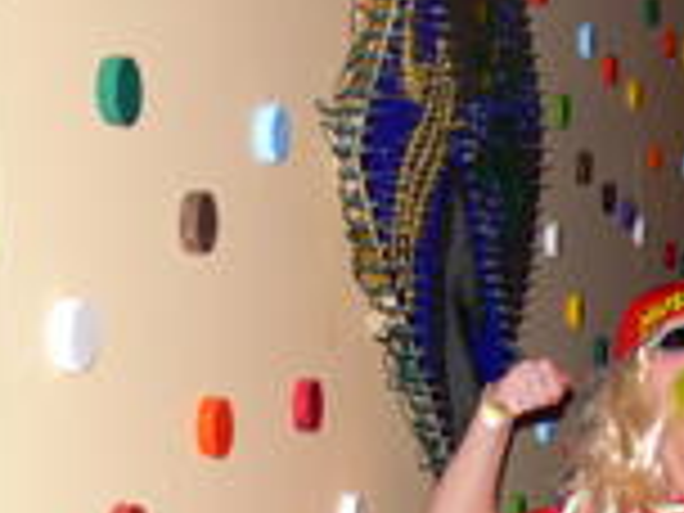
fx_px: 2154
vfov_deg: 13.4
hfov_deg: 16.7
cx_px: 972
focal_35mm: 109
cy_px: 495
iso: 100
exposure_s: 1/30
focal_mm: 7.4
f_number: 2.8
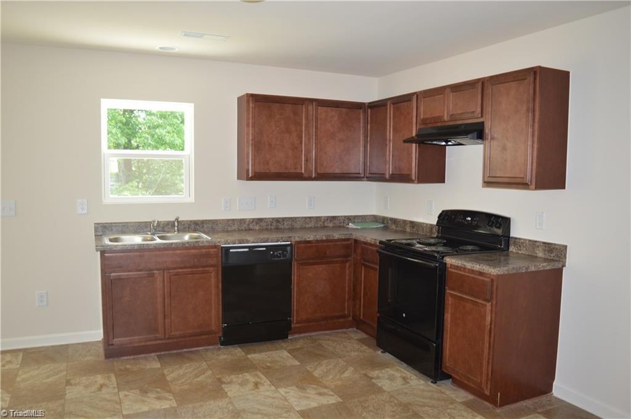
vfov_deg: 47.8
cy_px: 210
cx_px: 316
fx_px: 473
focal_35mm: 27
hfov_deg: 67.4
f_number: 4
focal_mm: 18
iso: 400
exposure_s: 1/60
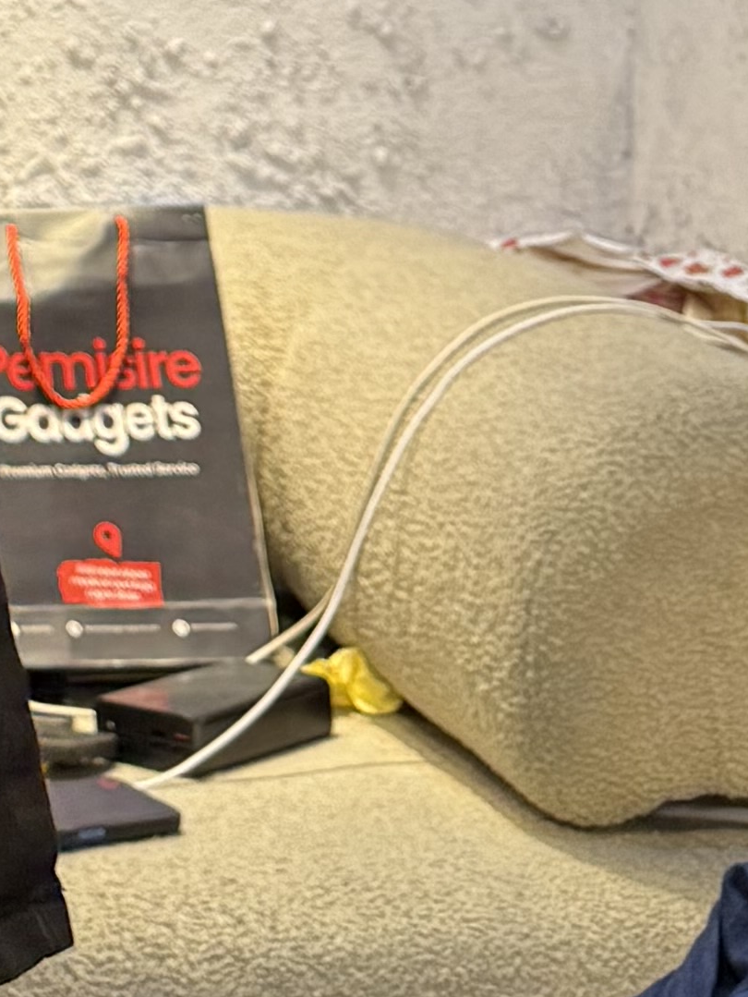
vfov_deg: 13.3
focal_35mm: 127
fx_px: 3657
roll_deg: -2.0
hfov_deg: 10.6
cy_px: -1020
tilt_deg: +11.5
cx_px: -824
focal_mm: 6.76
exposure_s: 1/100
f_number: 1.78
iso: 100
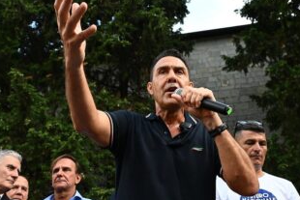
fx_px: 333
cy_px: 108
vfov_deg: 33.4
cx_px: 158
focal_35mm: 40
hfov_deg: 48.4
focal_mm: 31
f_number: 5.6
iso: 2500
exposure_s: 1/1250
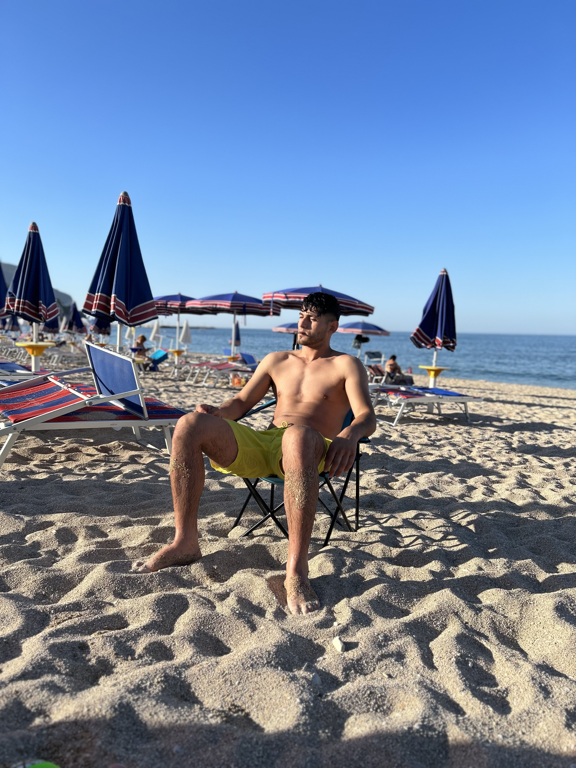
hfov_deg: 53.1
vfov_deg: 67.3
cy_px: 384
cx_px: 288
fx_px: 577
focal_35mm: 26
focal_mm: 5.7
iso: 50
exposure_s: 1/3257
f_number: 1.5
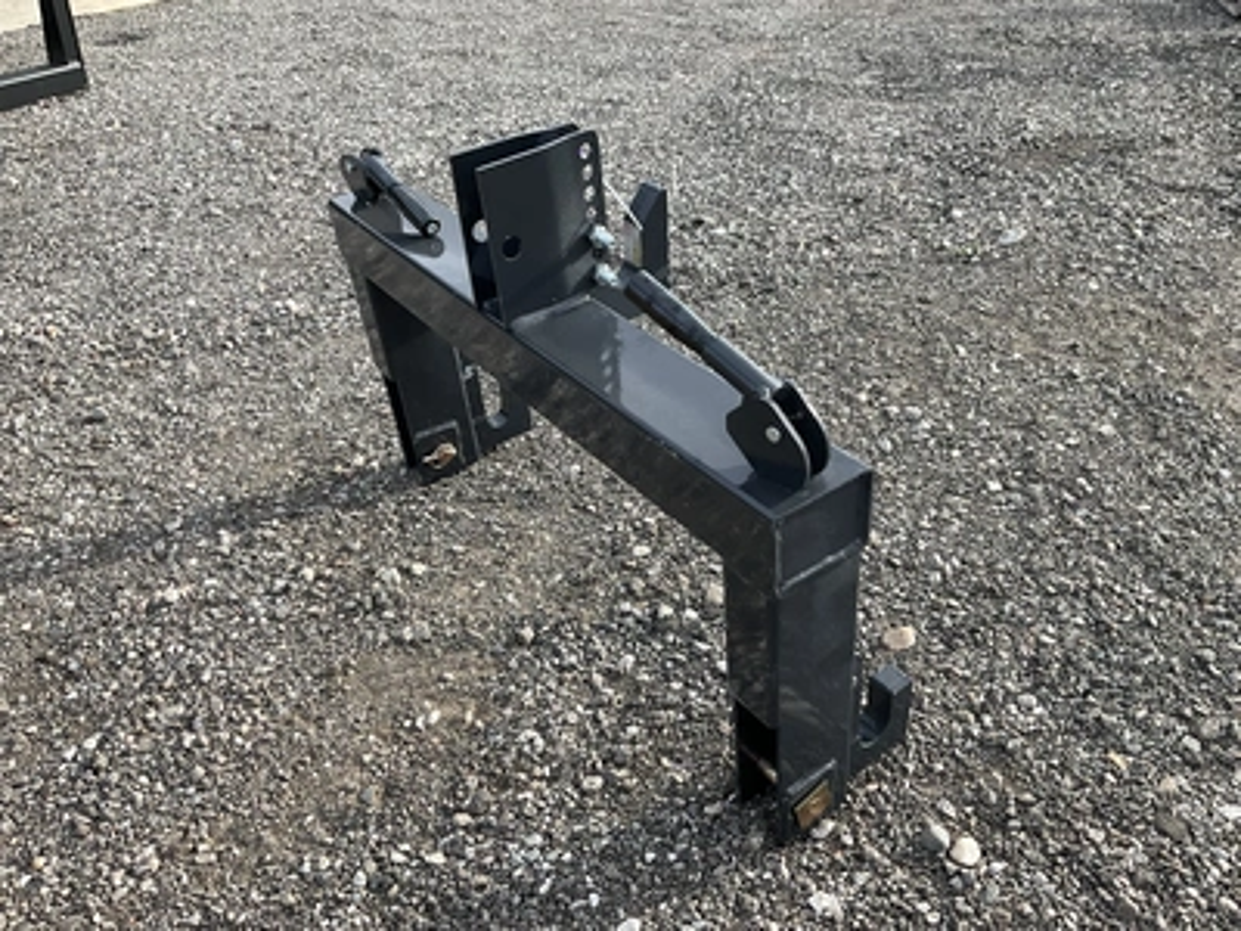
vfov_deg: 48.2
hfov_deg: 61.7
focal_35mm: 29
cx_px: 620
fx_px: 1040
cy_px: 466
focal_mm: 3
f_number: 1.8
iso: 25
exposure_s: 1/380
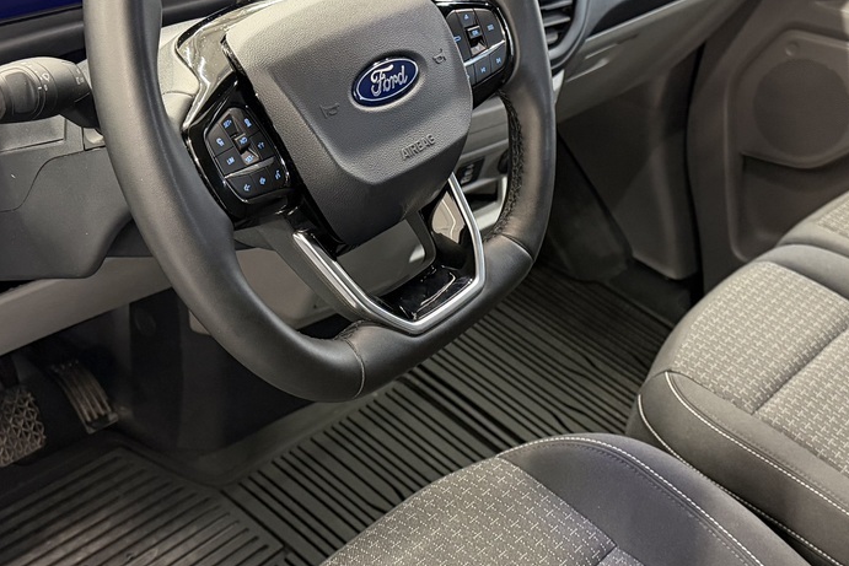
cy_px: 269
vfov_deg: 26.0
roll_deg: -8.6
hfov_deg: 38.2
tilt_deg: -31.2
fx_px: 1227
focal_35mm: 52
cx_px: 413
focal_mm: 6.76
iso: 640
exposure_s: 1/33
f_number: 1.78
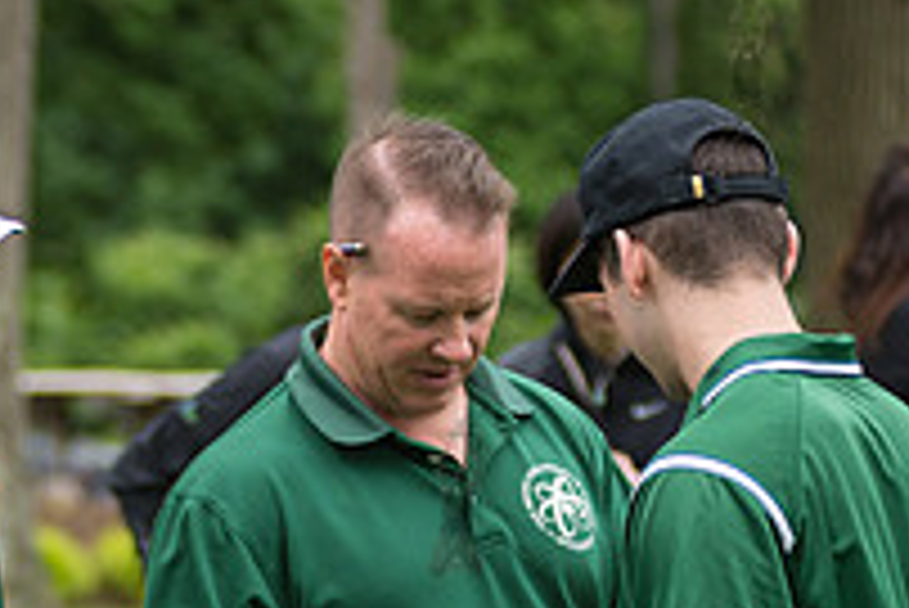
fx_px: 5811
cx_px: -126
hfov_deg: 8.9
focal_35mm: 230
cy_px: 714
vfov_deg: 6.0
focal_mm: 80
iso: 320
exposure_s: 1/1000
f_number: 2.8
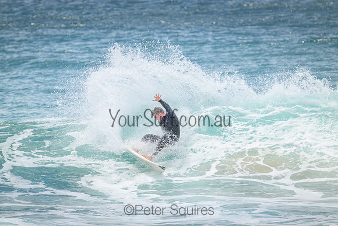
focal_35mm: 800
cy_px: 113
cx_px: 169
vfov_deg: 1.7
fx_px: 7513
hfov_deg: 2.6
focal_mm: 800
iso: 800
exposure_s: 1/2000
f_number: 11
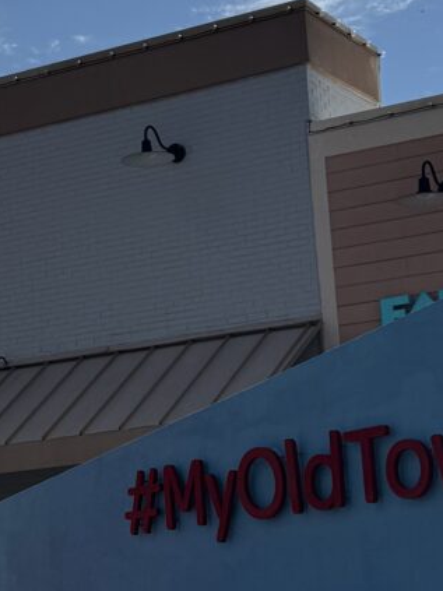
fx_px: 1861
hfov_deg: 13.2
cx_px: -94
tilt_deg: +12.2
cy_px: 302
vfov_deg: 18.1
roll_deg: +1.5
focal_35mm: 109
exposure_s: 1/10417
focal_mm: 6.76
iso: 80
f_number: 1.78
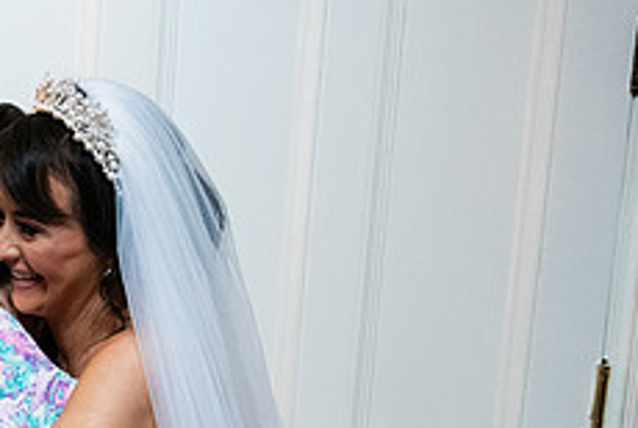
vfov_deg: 18.4
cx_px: -83
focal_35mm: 73
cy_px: 393
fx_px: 1295
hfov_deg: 25.4
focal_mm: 29
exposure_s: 1/160
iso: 1600
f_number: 3.5
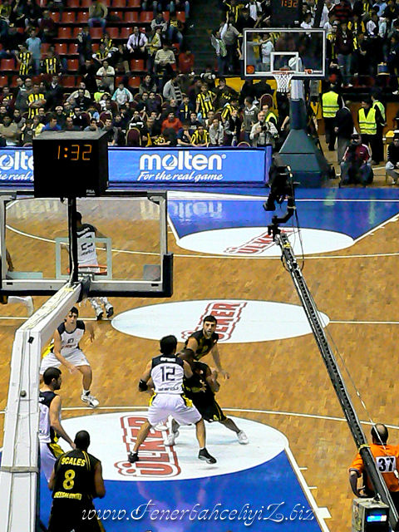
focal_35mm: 147
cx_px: 200
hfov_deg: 10.1
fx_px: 2259
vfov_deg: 13.4
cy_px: 266
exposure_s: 1/200
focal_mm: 24.6
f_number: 5.6
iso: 1600
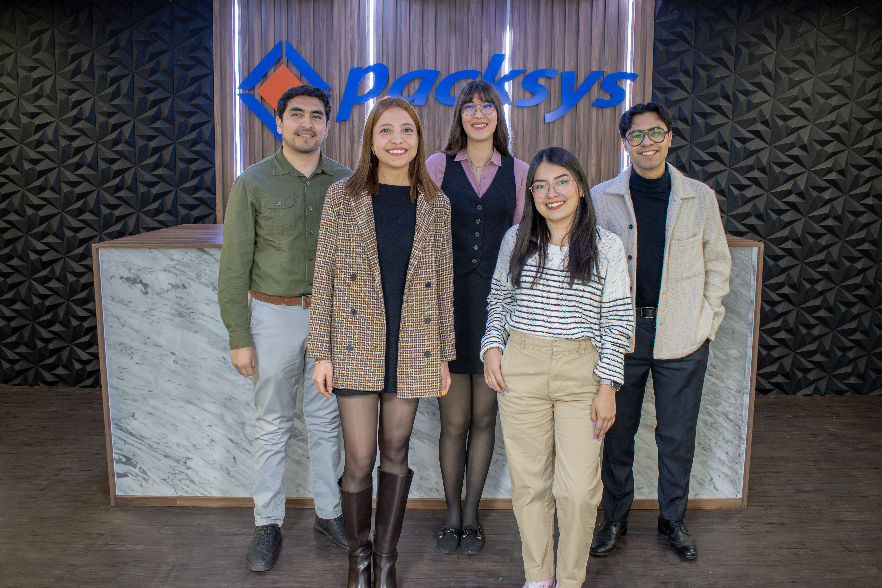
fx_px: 735
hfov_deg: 61.9
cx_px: 441
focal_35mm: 30
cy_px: 294
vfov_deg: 43.6
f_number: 4
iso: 3200
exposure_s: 1/30
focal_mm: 20
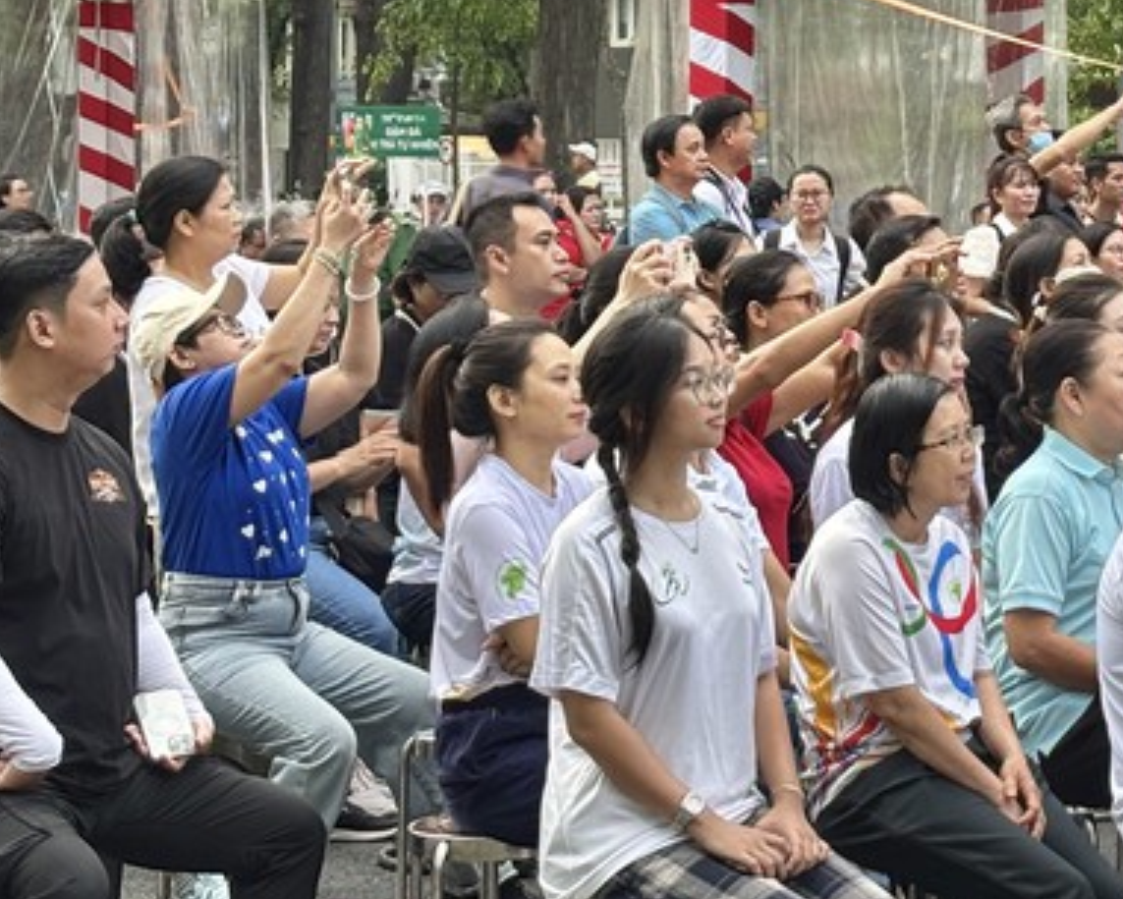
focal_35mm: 111
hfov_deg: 17.2
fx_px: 3690
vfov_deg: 13.9
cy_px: 286
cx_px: 881
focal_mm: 5.96
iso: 32
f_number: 1.6
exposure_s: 1/187
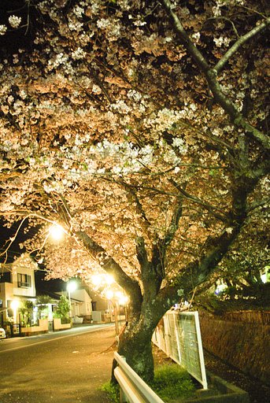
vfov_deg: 53.1
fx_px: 404
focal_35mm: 36
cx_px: 135
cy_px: 202
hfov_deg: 37.0
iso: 800
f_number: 1.7
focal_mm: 24
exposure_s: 1/2
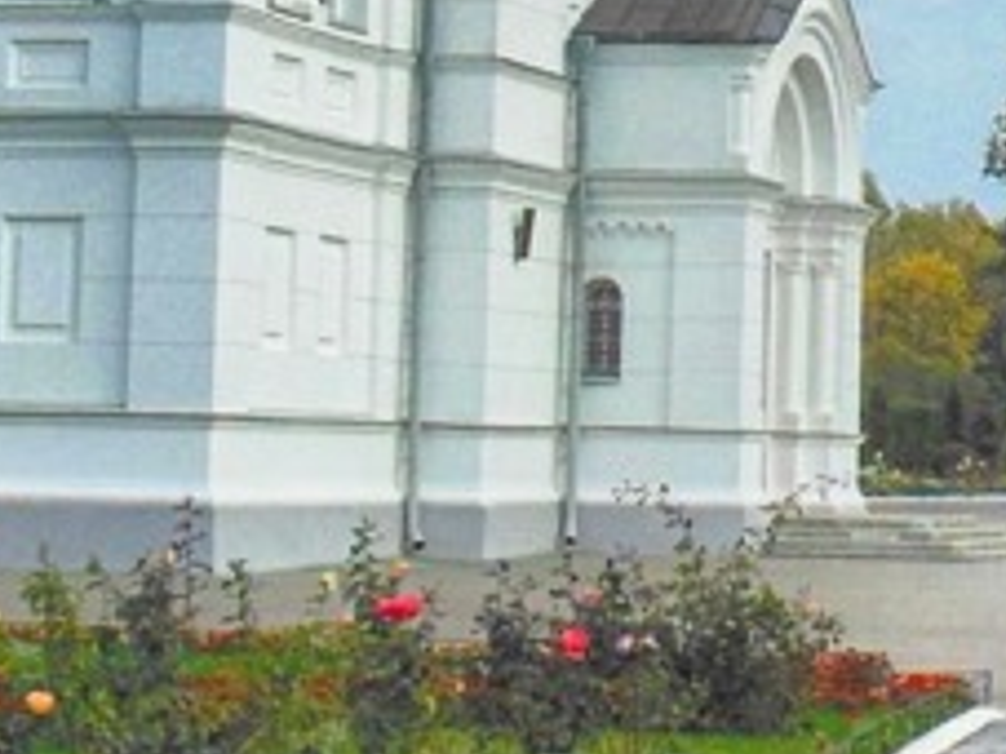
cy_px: -80
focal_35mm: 141
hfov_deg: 13.8
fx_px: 4096
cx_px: 1028
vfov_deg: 10.4
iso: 125
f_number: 3.2
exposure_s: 1/2000
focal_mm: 4.5
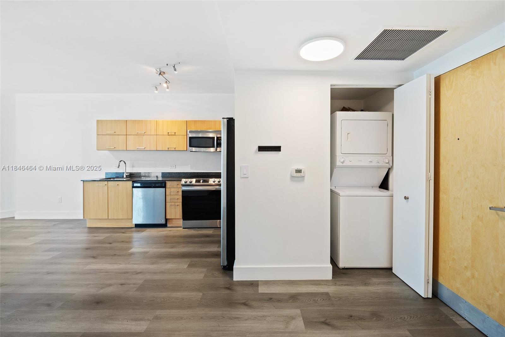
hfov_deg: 100.4
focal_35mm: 15
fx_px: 210
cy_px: 168
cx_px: 252
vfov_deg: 77.3
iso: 560
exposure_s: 1/15
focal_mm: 15
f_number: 8
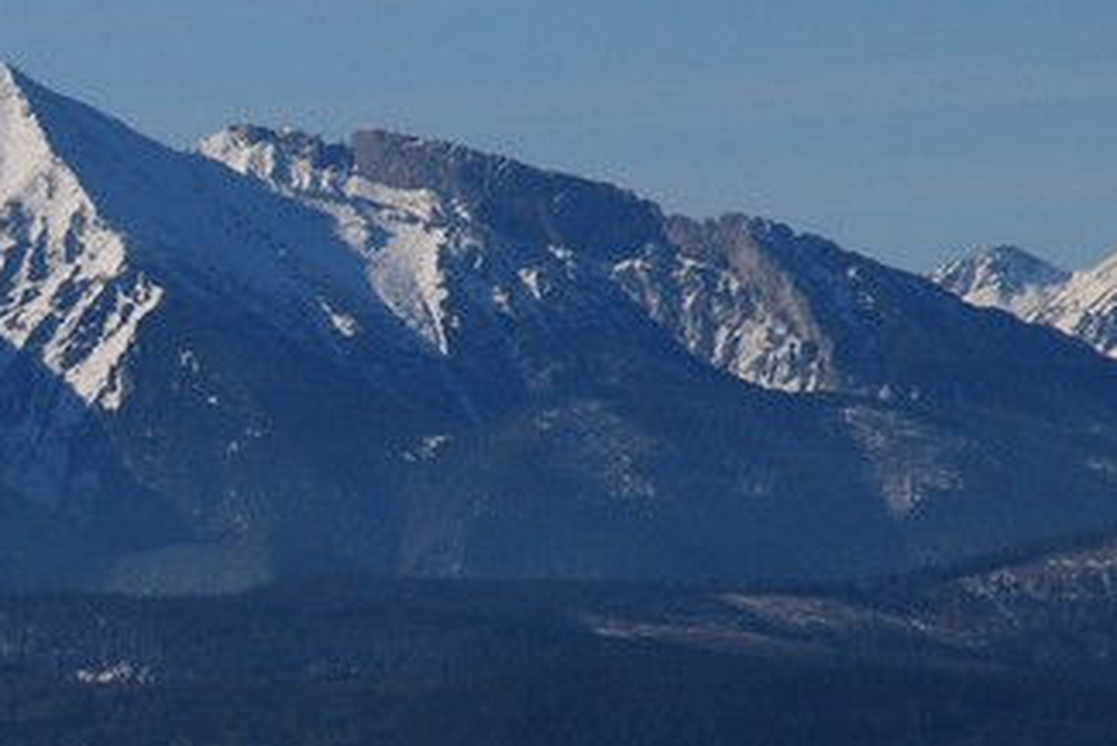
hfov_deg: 2.8
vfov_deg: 1.9
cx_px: -82
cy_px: 423
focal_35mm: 739
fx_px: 22939
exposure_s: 1/640
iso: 320
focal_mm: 200
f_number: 11
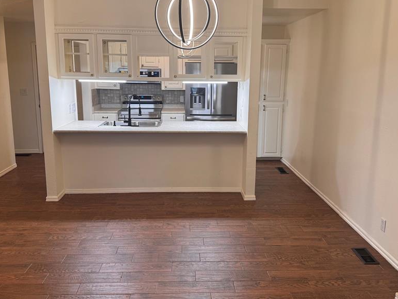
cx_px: 198
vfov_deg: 44.1
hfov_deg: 56.8
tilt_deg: -10.4
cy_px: 137
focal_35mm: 32
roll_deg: -0.1
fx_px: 368
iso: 125
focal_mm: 6.76
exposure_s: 1/60
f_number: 1.78
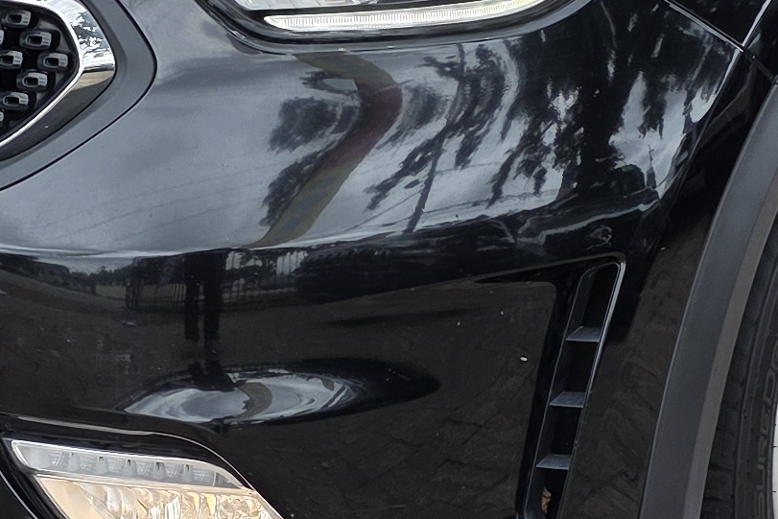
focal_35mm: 118
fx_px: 2550
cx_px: 382
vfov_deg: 11.6
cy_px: 357
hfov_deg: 17.3
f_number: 1.7
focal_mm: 6.3
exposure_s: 1/359
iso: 32
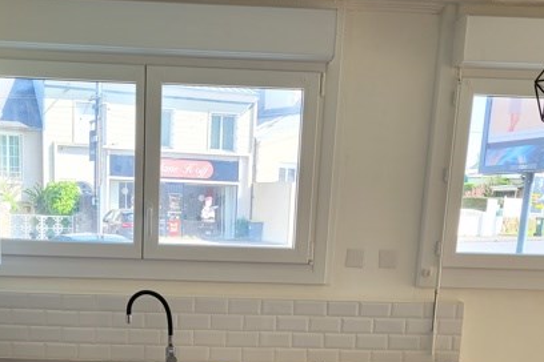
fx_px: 801
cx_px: 187
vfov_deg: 23.9
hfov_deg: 37.2
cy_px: 395
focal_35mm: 53
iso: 40
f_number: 1.8
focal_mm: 5.4
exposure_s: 1/147
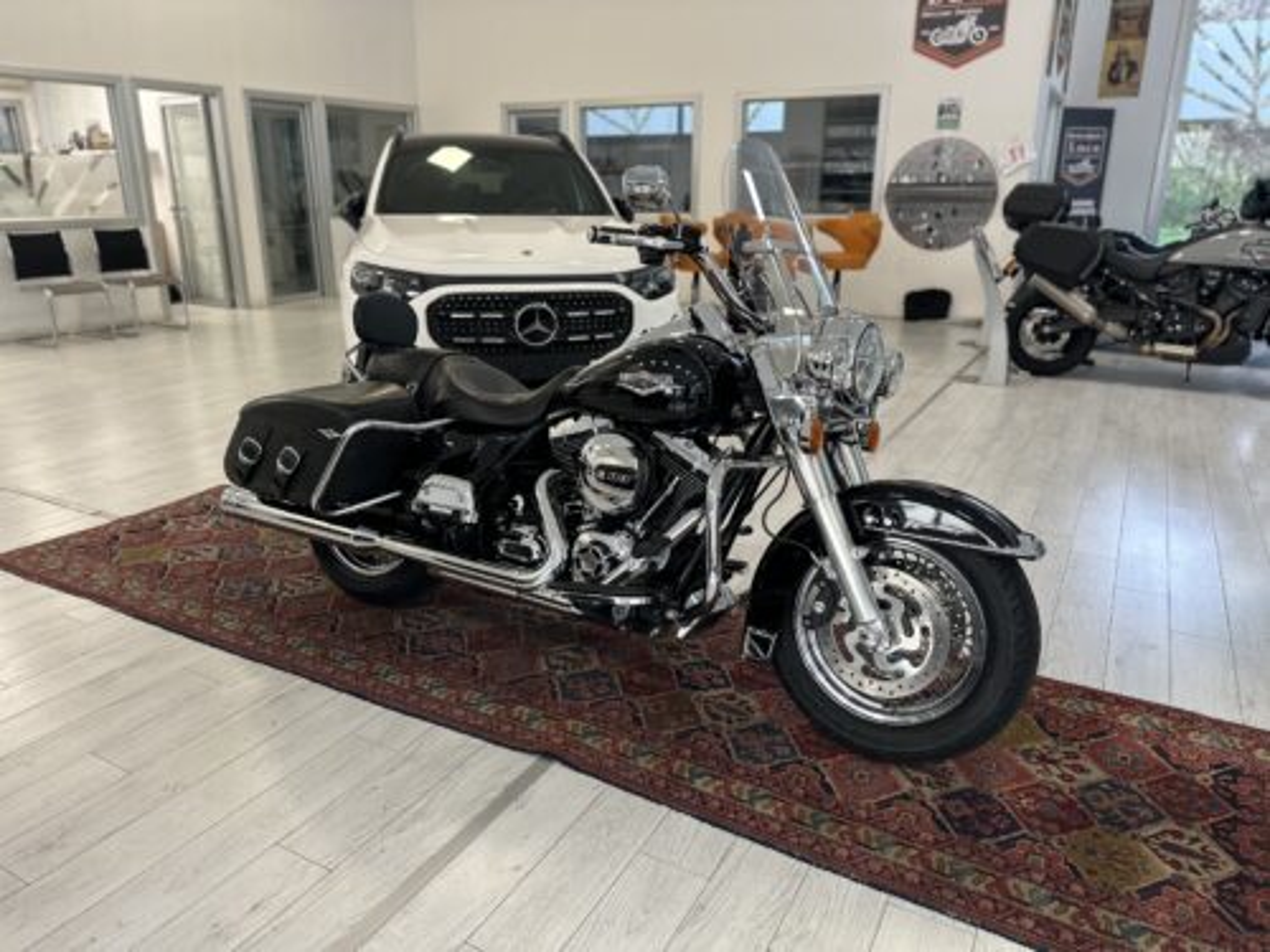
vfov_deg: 56.8
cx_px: 635
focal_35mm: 24
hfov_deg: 71.6
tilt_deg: -18.5
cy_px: 476
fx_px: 881
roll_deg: +0.1
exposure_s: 1/50
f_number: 1.78
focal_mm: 6.86
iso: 125
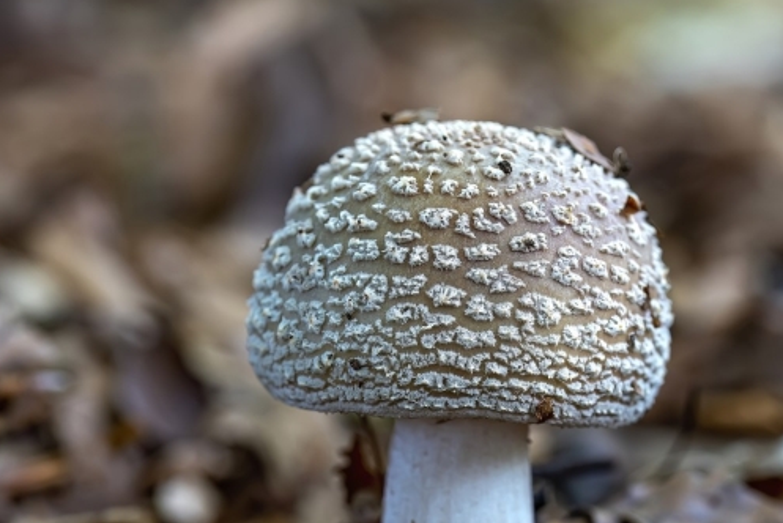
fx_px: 3678
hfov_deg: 12.1
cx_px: 449
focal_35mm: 169
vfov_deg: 8.1
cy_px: 399
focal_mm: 105
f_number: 7.1
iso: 100
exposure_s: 1/6
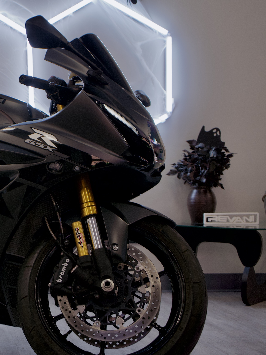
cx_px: -29
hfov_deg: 21.1
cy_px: 197
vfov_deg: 29.4
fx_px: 676
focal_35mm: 66
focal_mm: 40
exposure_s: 1/40
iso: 320
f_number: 5.6
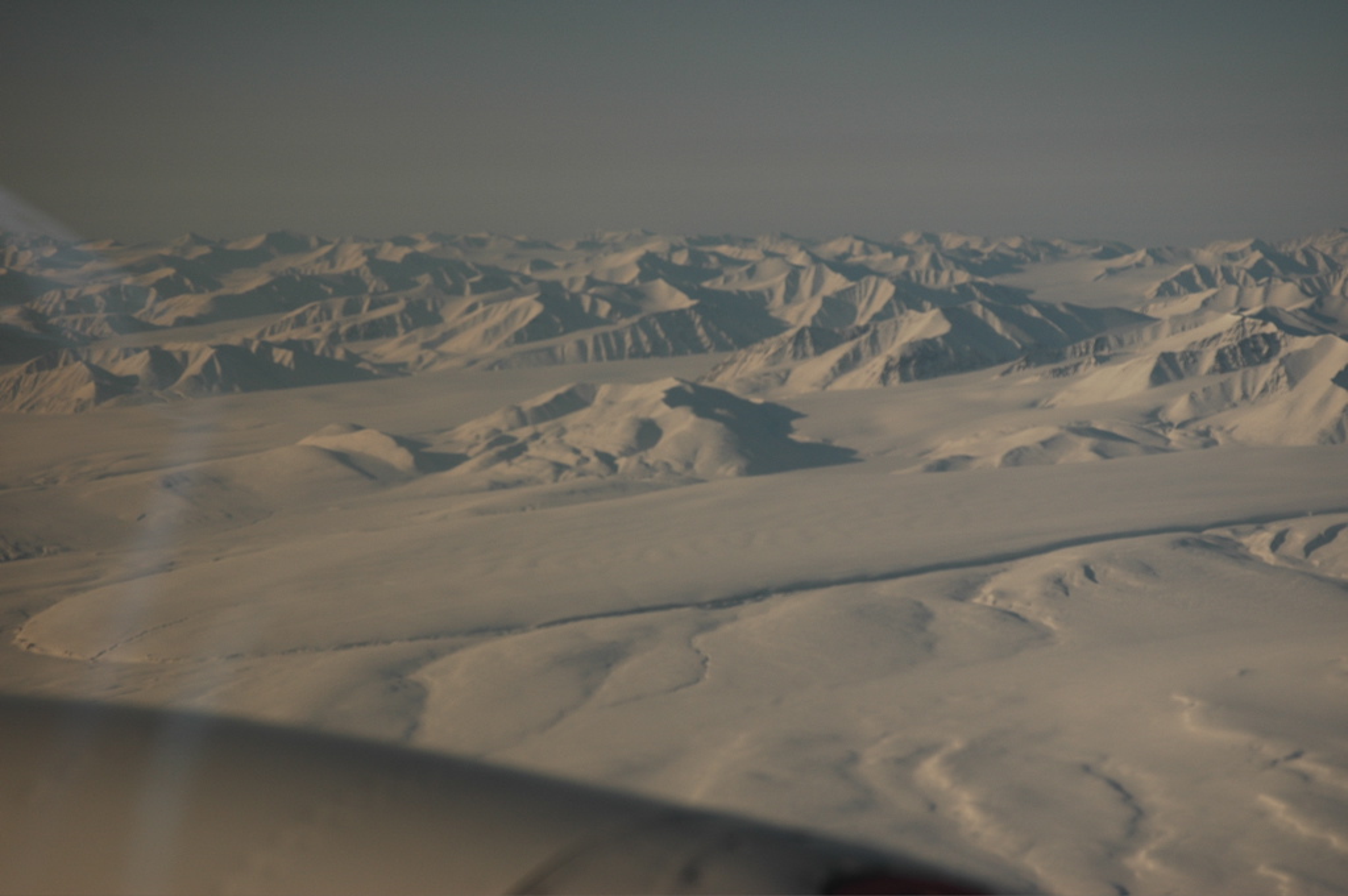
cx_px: 674
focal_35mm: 78
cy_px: 448
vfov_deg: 17.5
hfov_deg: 26.0
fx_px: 2918
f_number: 6.3
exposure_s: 1/160
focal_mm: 52
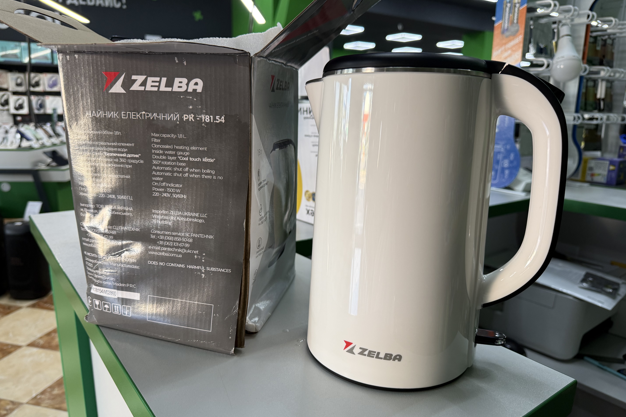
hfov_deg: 71.5
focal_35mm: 25
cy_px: 222
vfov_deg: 51.2
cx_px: 313
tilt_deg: -13.1
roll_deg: -0.9
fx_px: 435
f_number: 1.78
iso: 160
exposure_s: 1/121
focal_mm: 6.76
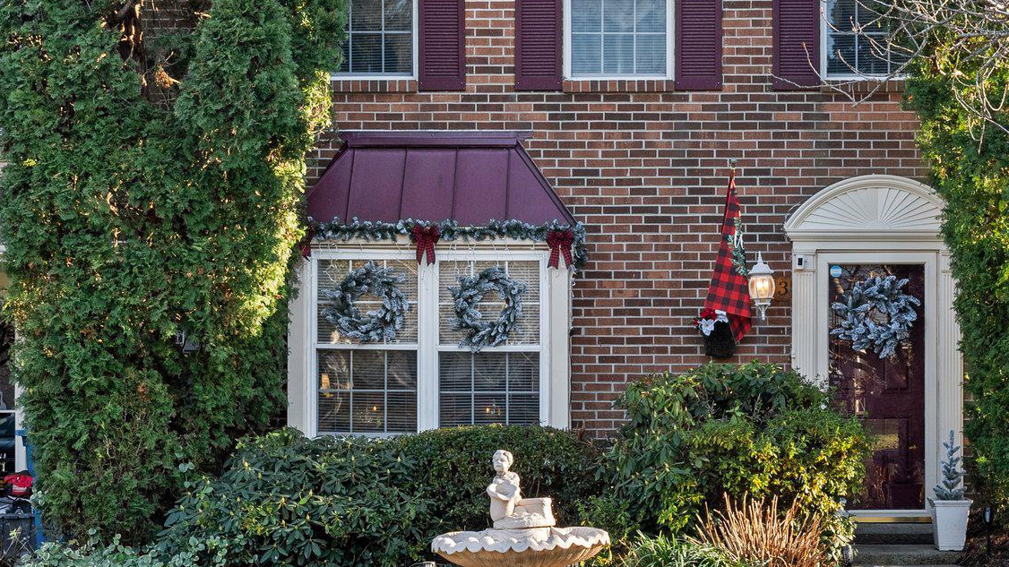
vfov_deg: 19.6
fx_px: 1632
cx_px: 628
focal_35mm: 61
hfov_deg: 34.2
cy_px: 156
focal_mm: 32
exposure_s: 1/100
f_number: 11
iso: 640
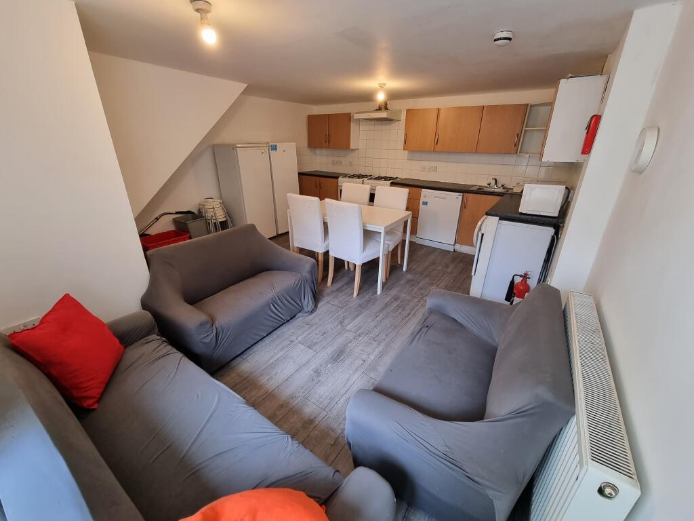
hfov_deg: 106.2
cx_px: 347
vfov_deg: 89.9
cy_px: 260
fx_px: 261
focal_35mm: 13
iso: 320
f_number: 2.2
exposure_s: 1/33
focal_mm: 2.2
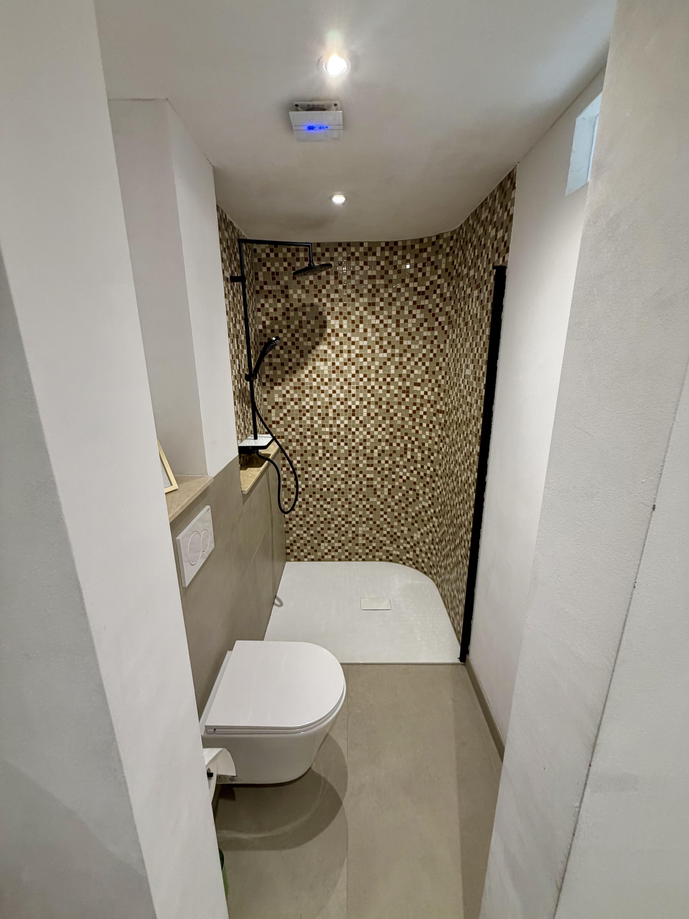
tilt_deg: -16.1
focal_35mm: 14
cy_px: 460
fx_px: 372
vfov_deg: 102.1
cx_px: 344
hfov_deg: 85.7
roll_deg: -0.2
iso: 200
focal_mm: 2.22
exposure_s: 1/50
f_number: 2.2
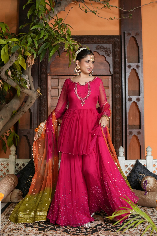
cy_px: 119
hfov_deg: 36.9
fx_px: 236
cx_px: 78
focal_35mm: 36
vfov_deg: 53.1
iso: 500
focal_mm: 35
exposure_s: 1/200
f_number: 2.8
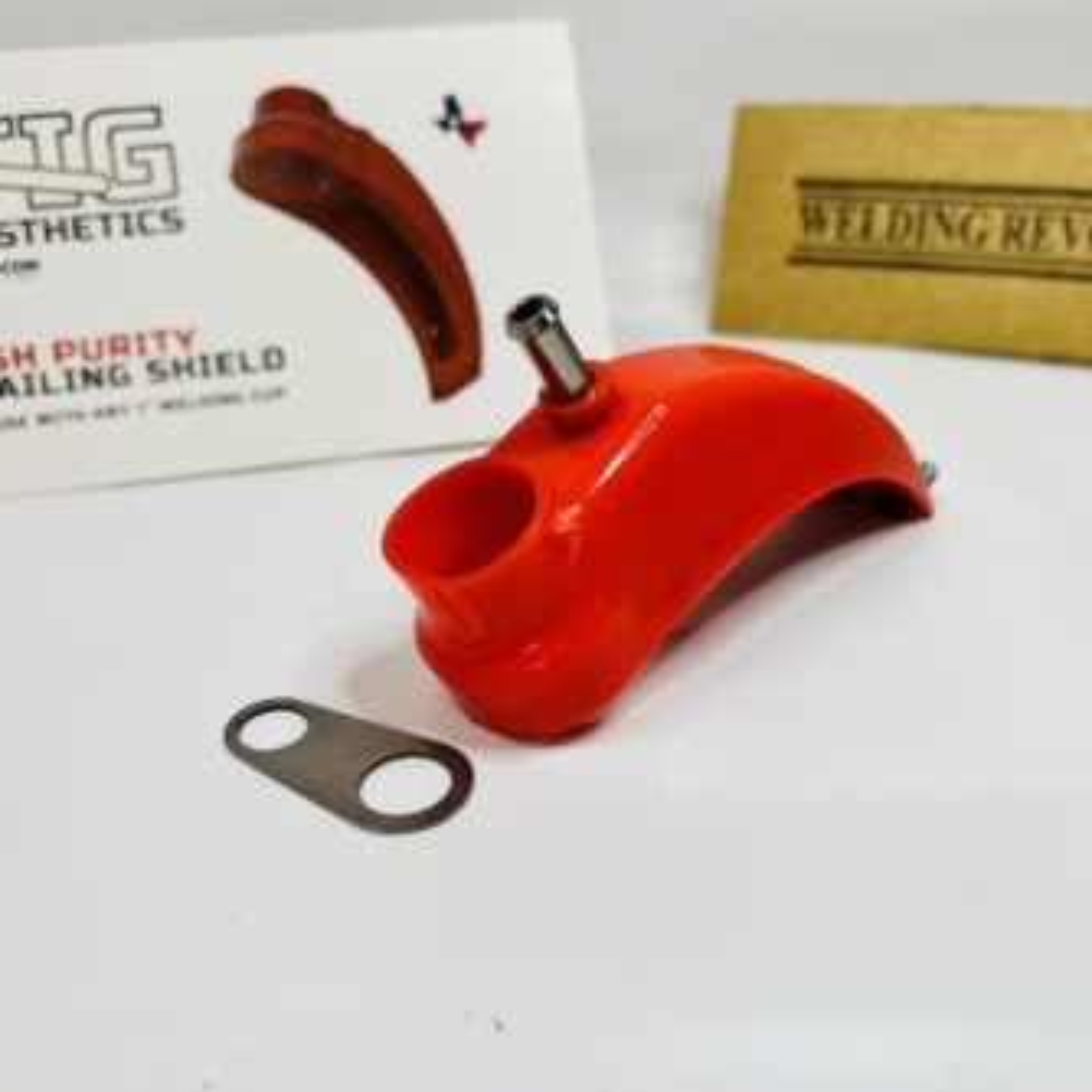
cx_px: 598
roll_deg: +0.2
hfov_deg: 52.5
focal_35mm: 31
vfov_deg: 52.5
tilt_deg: -29.6
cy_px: 543
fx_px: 1106
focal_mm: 5.7
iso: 32
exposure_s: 1/114
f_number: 1.5
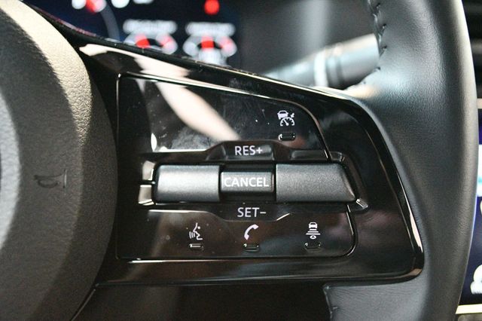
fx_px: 575
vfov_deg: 31.2
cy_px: 160
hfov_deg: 45.5
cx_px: 241
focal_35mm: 43
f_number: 4.5
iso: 12800
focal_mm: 29
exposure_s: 1/30
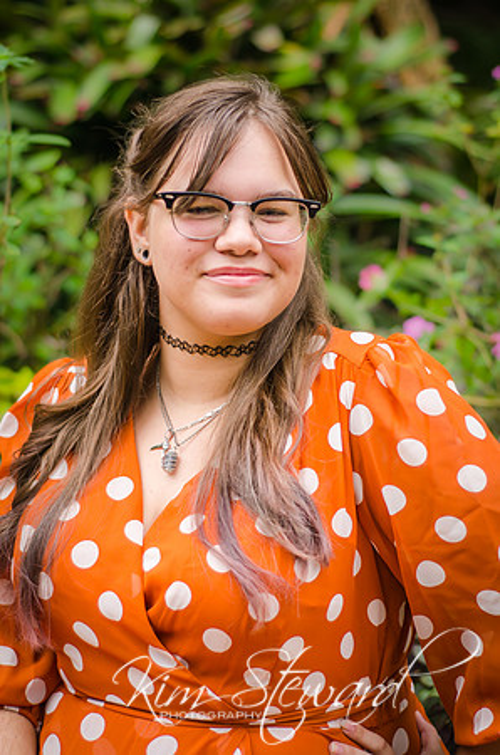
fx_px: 1570
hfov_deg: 18.1
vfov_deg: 27.0
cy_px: 378
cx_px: 250
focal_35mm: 75
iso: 100
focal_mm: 50
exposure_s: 1/250
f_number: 2.2
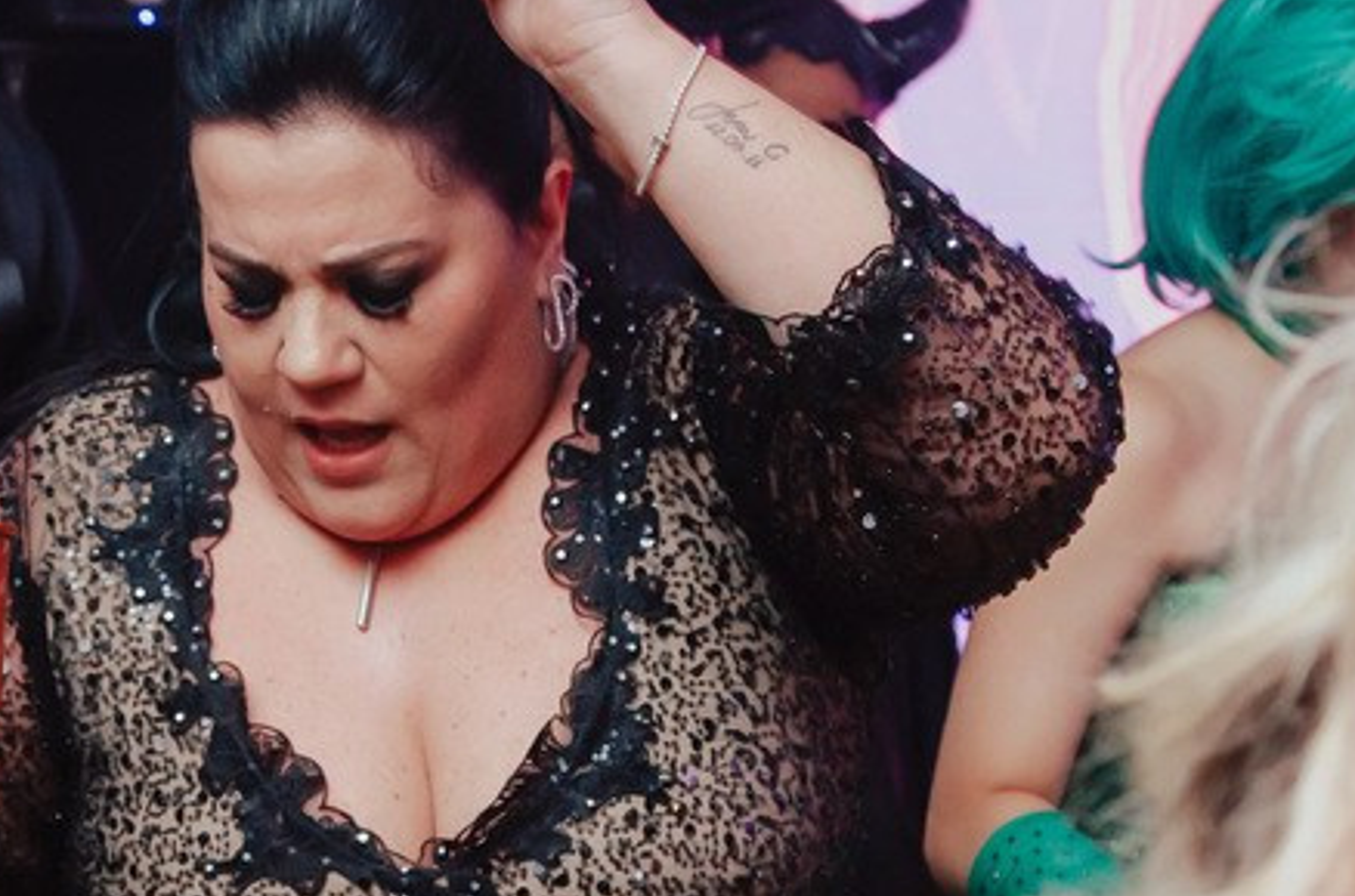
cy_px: 649
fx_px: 3943
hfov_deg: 19.4
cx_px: 327
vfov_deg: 12.9
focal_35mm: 105
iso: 500
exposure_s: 1/60
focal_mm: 22
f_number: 2.8
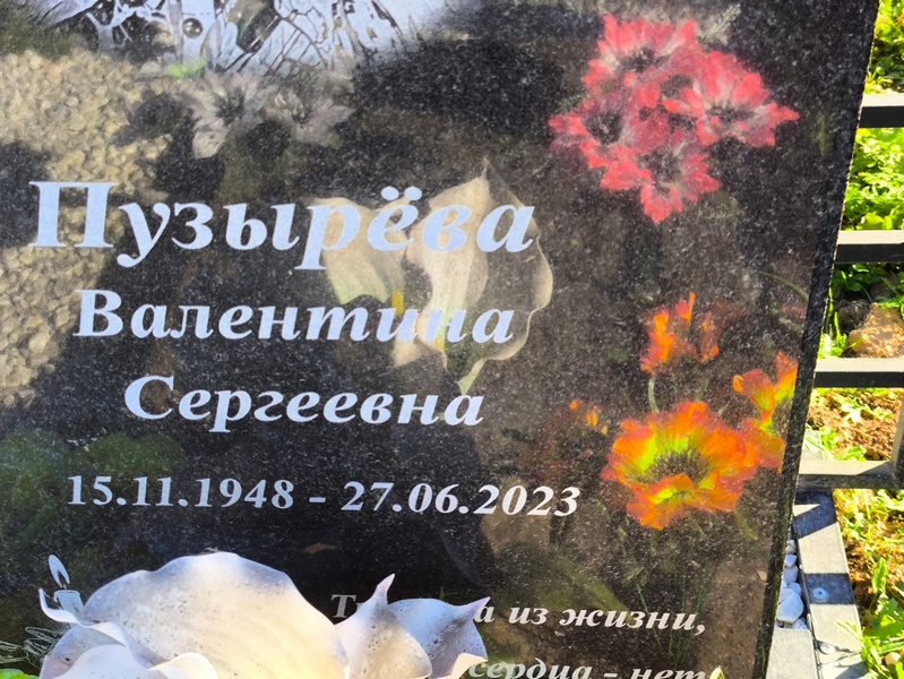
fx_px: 1306
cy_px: 340
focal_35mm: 50
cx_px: 452
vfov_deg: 29.1
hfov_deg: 38.2
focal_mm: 4.71
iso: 50
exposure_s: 1/240
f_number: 1.7
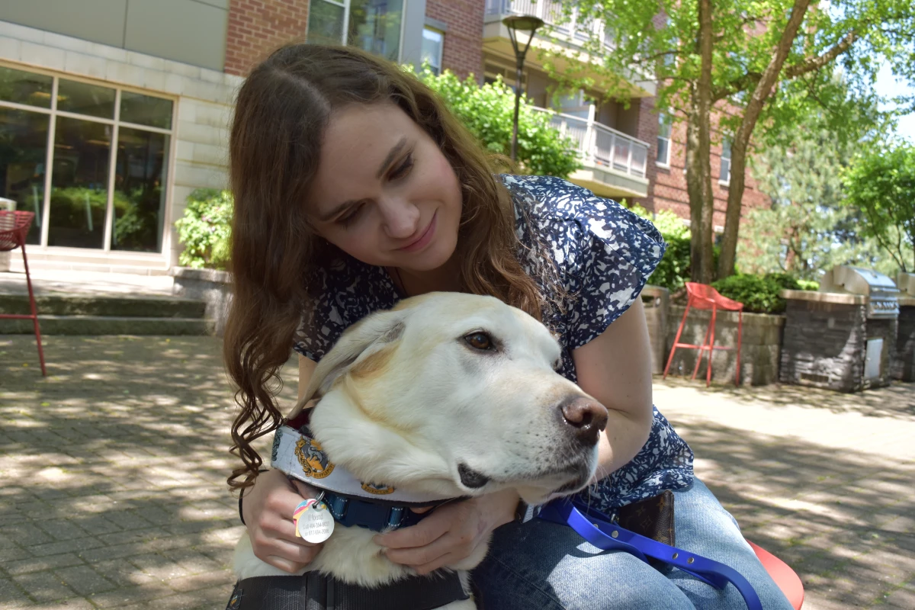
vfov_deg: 38.4
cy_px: 305
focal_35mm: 34
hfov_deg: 55.1
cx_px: 458
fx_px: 877
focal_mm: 23
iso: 320
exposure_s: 1/250
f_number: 8
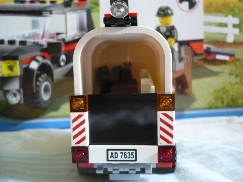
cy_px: 91
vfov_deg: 40.7
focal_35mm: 35
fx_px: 246
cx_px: 122
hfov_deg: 52.6
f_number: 2.8
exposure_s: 1/40
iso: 400
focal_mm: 5.8
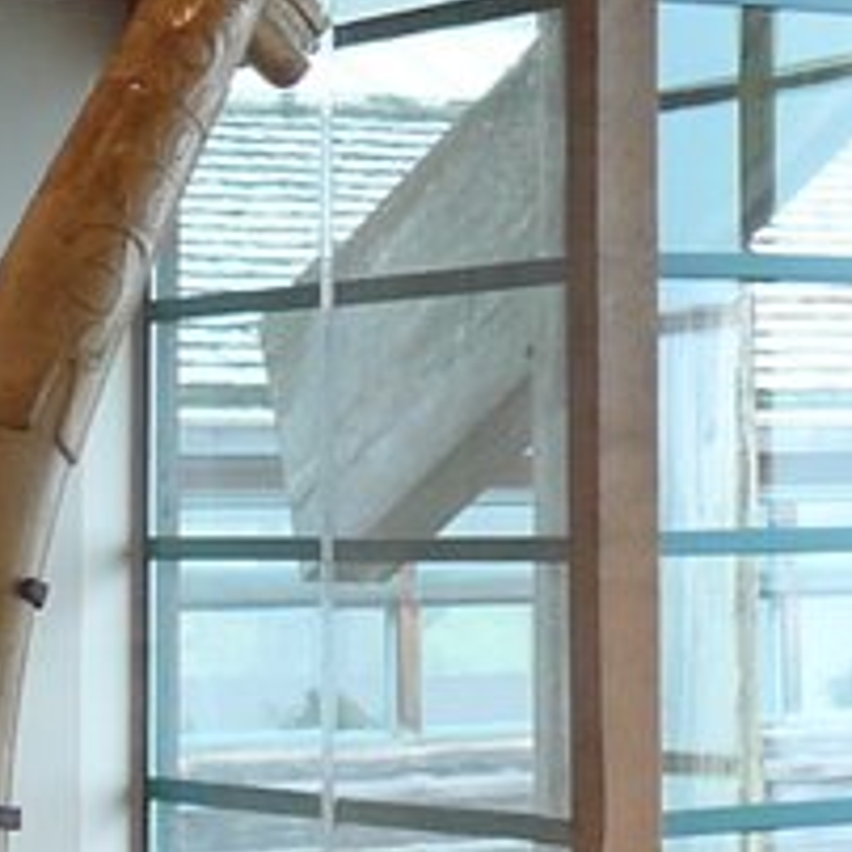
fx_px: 4372
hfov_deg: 9.9
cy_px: 359
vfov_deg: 11.1
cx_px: 1978
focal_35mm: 157
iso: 100
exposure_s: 1/30
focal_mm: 5.2
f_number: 2.8
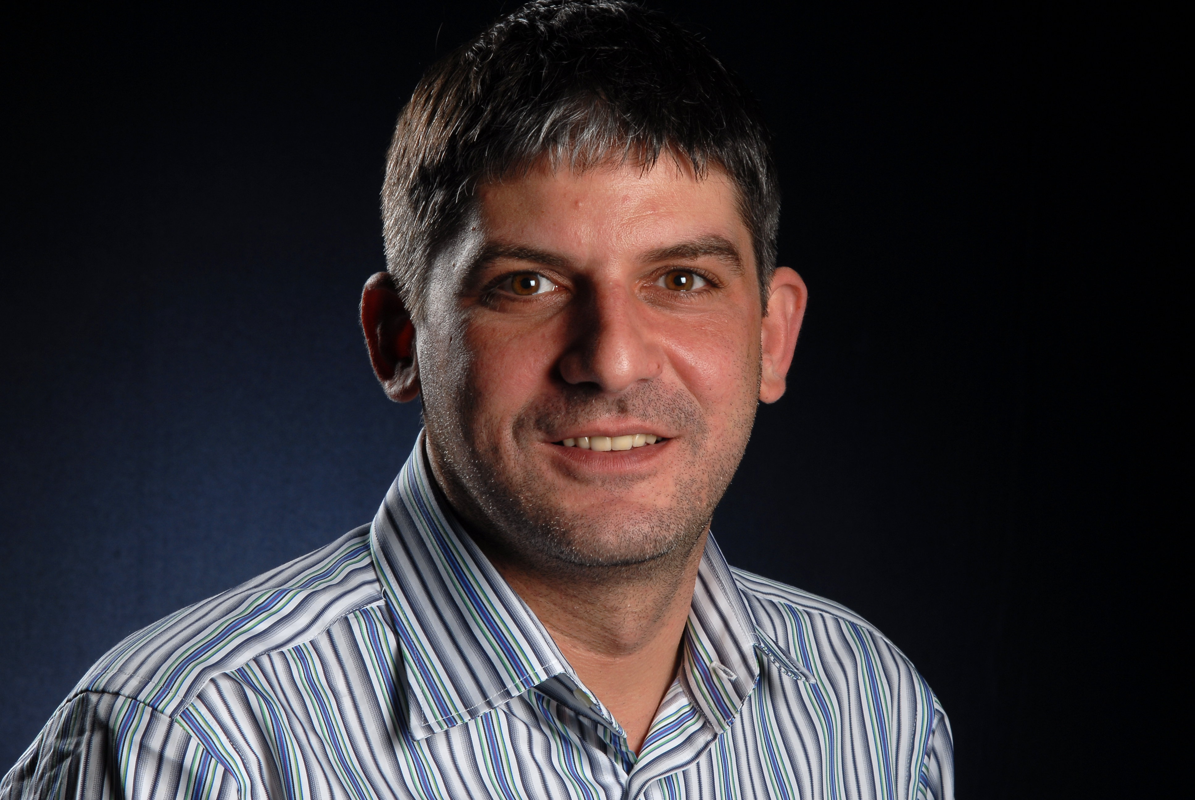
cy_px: 400
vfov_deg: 6.8
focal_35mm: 202
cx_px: 598
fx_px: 6730
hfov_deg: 10.1
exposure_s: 1/125
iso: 125
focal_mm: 135
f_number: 16
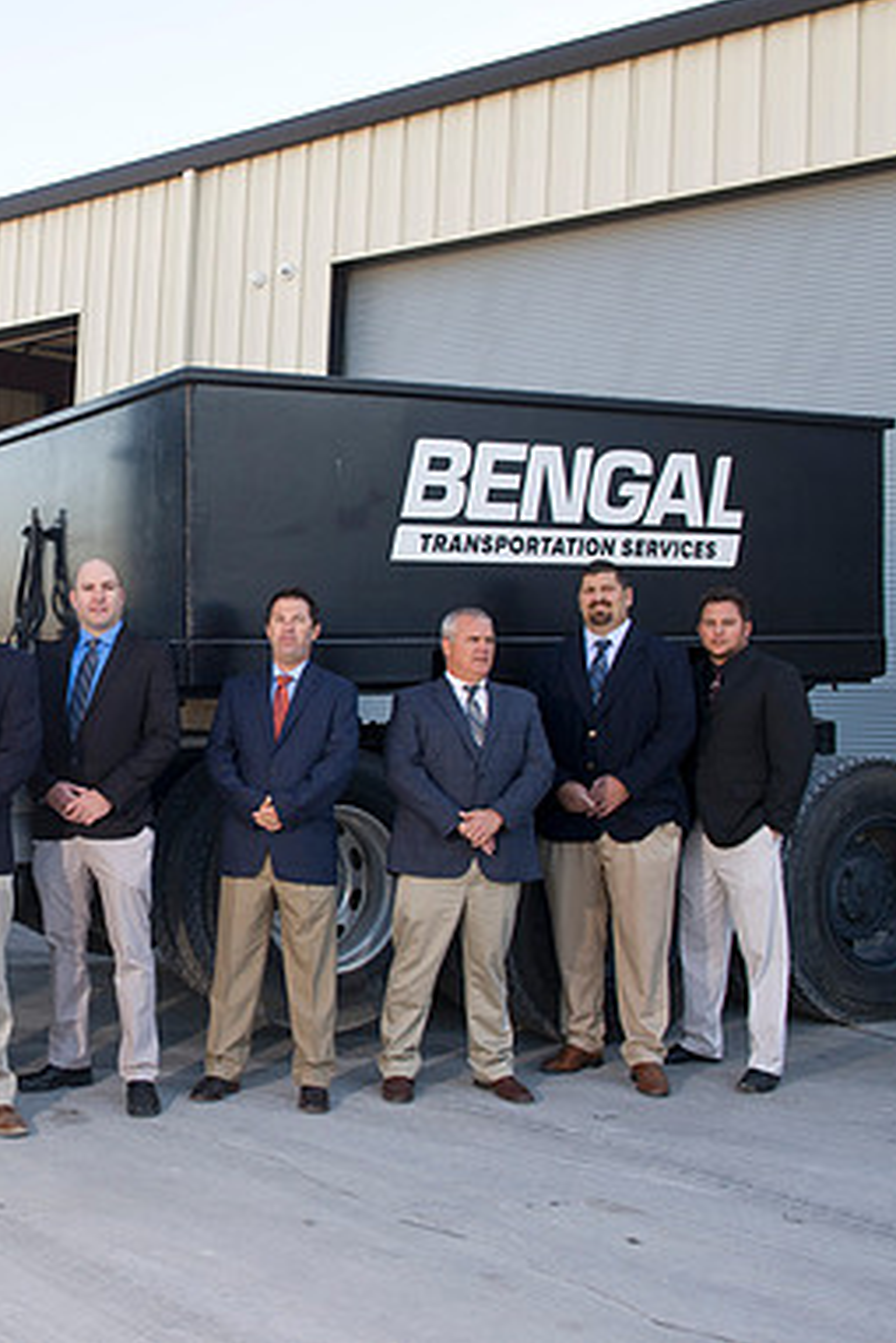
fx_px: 1641
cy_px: 668
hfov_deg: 29.1
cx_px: 56
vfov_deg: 44.5
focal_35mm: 44
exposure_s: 1/160
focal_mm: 29
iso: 200
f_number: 6.3
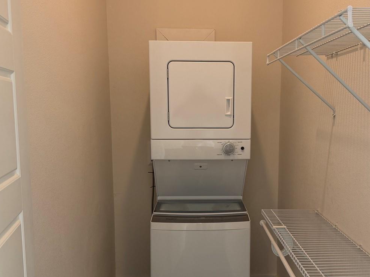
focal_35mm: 39
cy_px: 159
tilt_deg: -6.2
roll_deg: -0.5
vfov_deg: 36.7
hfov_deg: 47.7
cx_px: 213
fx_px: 417
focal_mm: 6.76
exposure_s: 1/120
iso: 125
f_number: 1.78
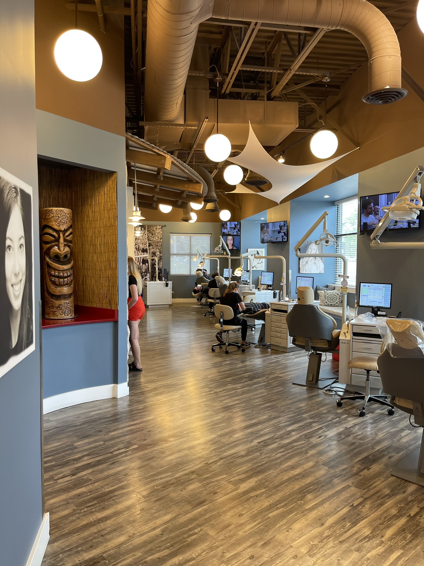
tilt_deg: -3.8
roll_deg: +0.0
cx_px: 212
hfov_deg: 53.1
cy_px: 283
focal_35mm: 26
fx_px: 425
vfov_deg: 67.3
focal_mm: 5.1
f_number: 1.6
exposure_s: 1/60
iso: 100
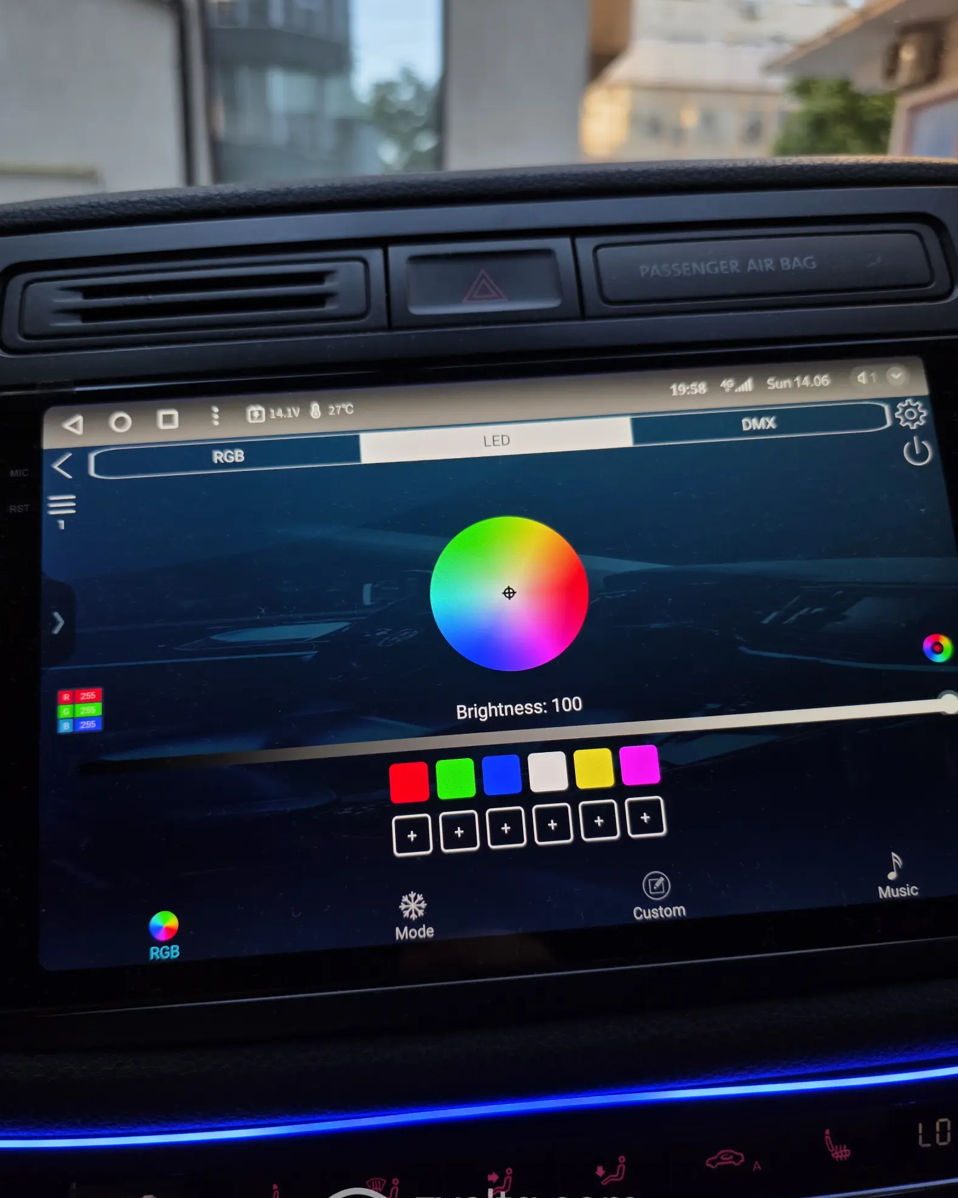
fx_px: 851
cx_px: 479
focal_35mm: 24
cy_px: 631
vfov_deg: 70.2
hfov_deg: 58.8
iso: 80
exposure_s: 1/180
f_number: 1.7
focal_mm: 6.3
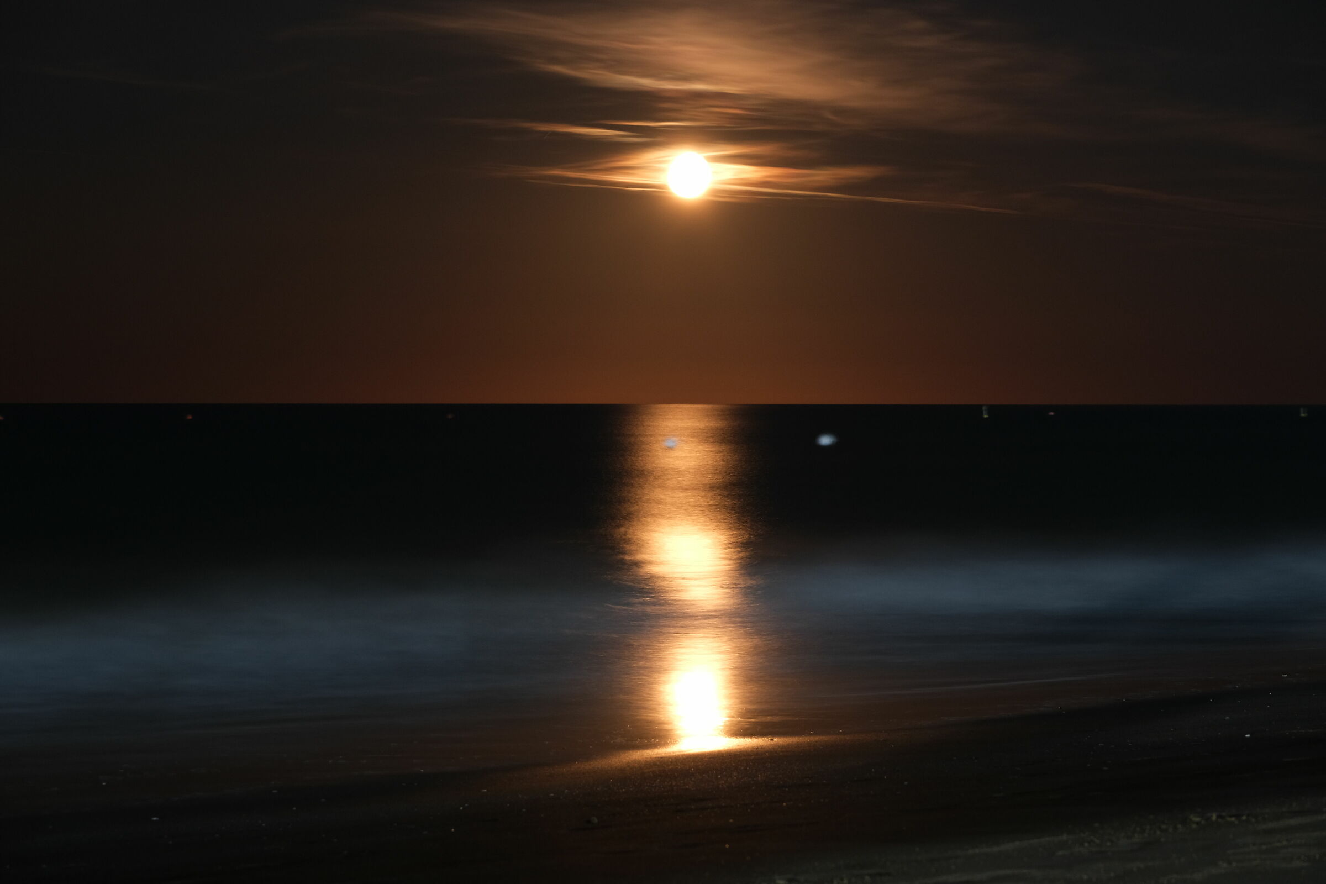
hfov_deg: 19.5
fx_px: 3867
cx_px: 663
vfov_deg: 13.0
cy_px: 442
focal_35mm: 105
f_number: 8
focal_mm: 70
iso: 400
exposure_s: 30
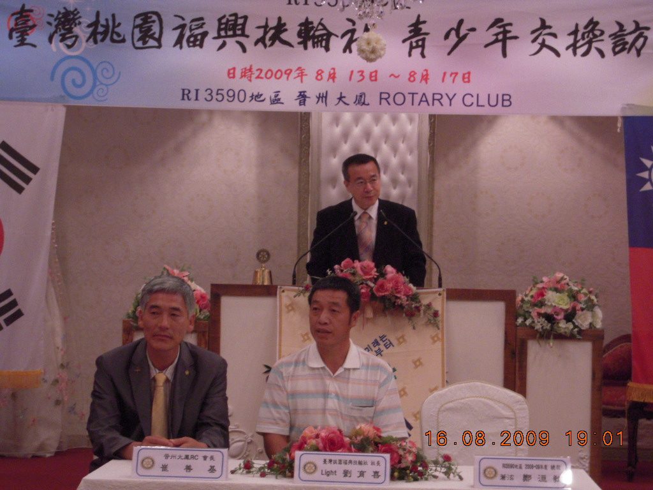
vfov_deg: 15.1
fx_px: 1849
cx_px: 326
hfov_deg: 20.0
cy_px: 245
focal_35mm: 98
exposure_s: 1/25
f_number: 5.3
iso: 500
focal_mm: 17.4
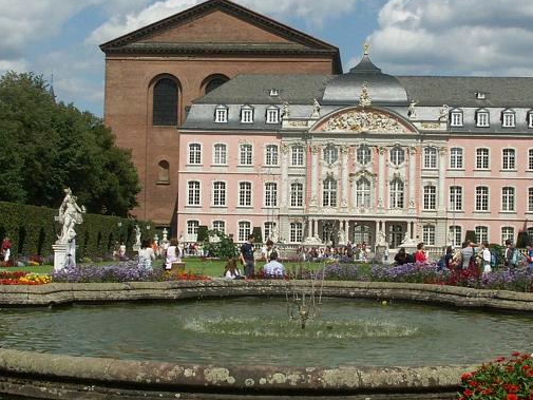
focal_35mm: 73
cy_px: 197
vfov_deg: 20.2
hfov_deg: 26.7
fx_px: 1124
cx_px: 288
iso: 64
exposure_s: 1/400
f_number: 8
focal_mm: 9.27
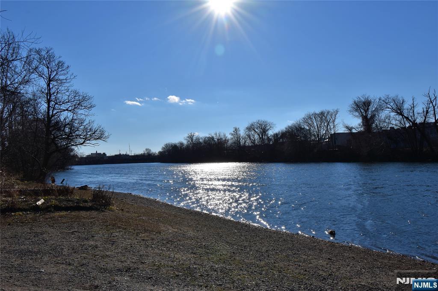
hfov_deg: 61.9
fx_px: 365
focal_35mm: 30
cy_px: 146
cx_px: 219
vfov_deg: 43.6
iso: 200
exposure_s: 1/1000
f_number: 13
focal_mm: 20
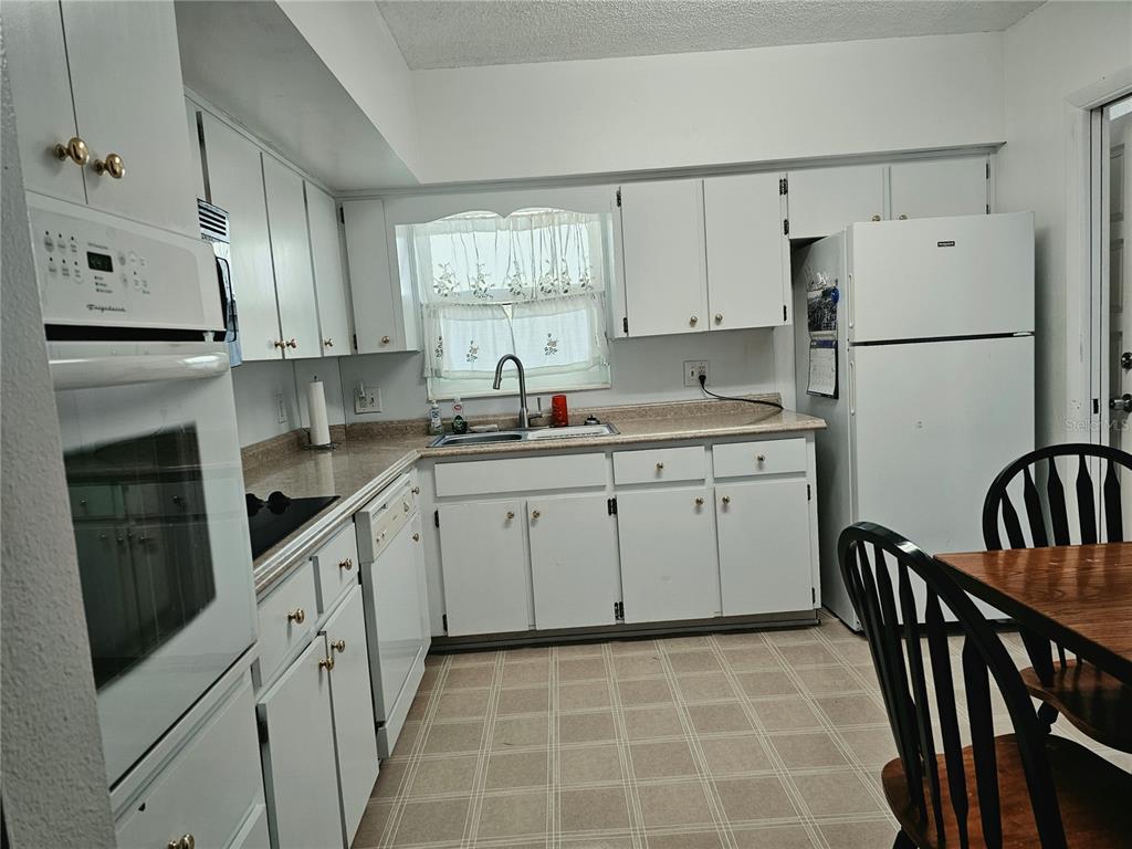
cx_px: 566
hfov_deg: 73.9
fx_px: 752
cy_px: 424
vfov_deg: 58.9
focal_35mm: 23
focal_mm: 6.3
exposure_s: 1/120
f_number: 1.7
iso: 100
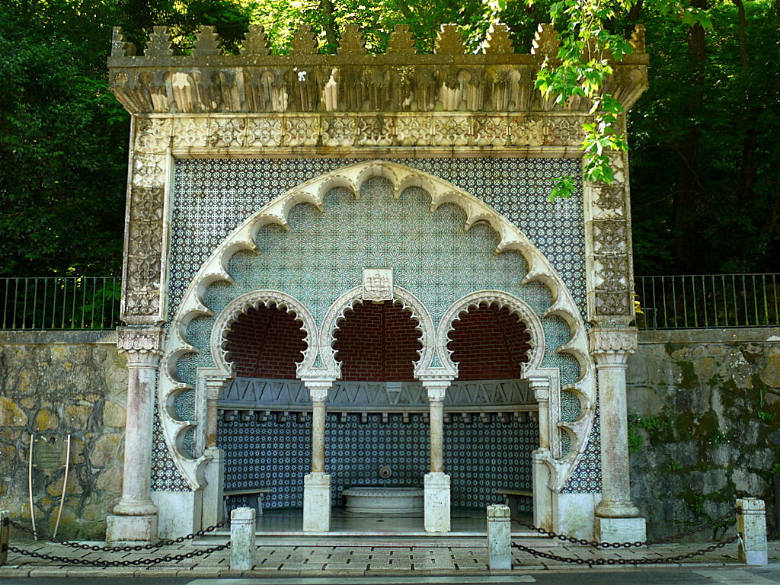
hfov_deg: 51.4
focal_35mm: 36
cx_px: 390
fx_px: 811
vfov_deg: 39.7
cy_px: 292
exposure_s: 1/30
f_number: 4
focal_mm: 18
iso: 100
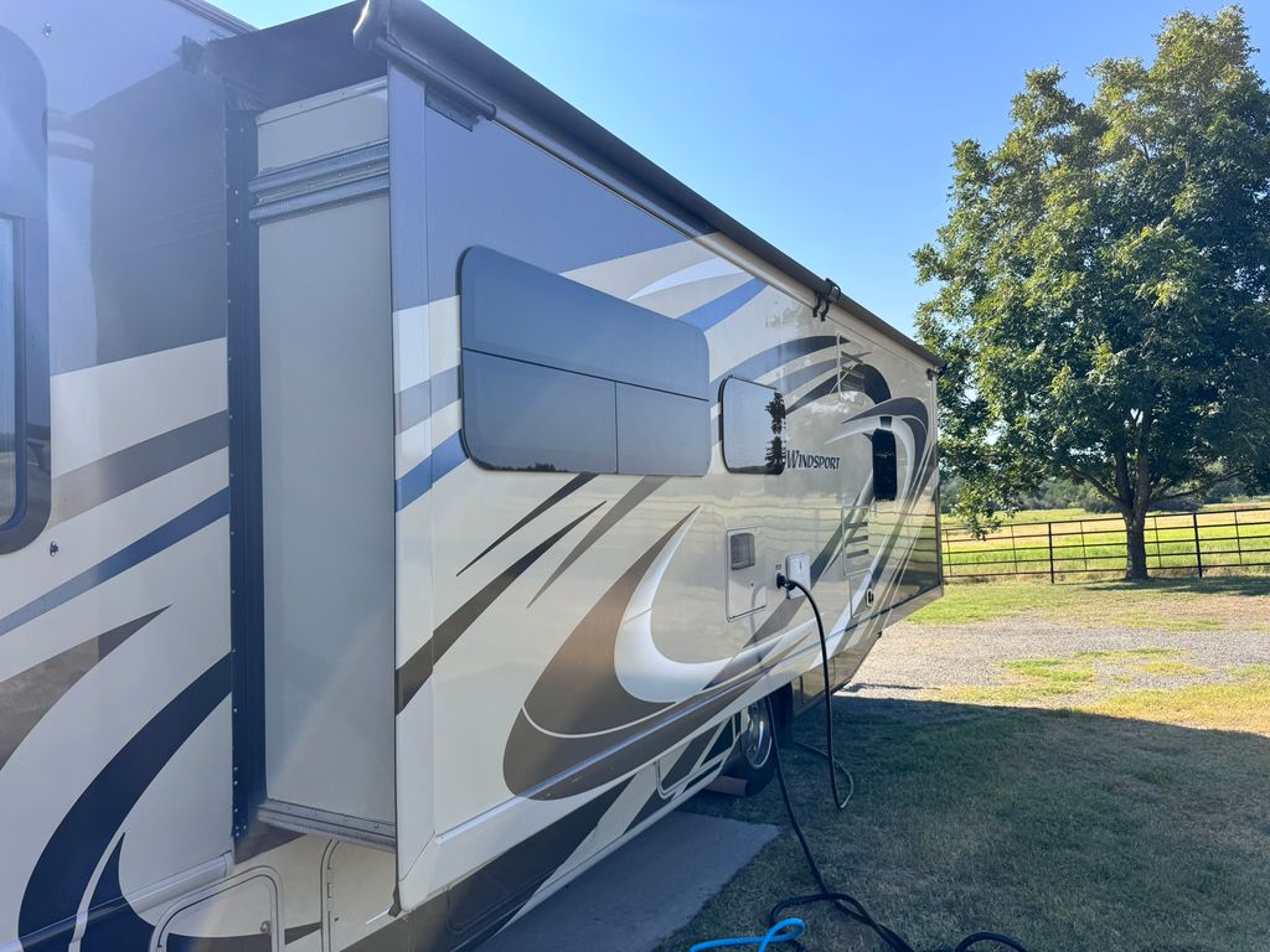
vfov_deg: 56.8
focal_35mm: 24
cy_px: 476
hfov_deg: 71.6
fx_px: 881
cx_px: 635
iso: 80
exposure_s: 1/2105
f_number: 1.78
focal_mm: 6.76
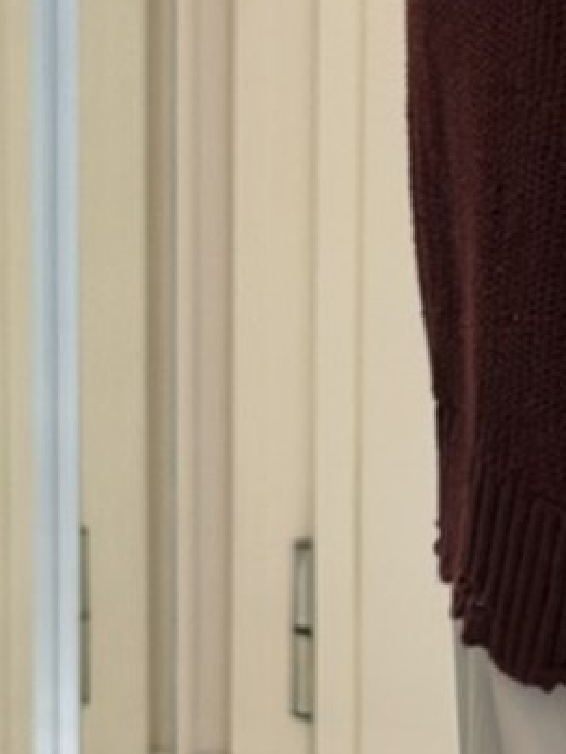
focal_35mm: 220
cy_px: 525
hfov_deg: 6.6
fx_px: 4793
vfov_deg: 9.0
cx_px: 1078
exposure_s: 1/60
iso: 200
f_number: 1.78
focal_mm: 6.76
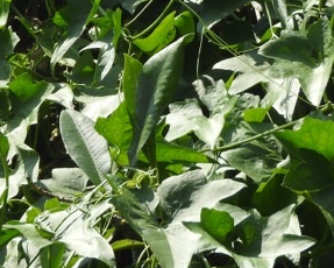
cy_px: -100
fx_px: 4540
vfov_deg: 3.4
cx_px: 72
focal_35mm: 459
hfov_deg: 4.2
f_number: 5.2
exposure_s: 1/400
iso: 100
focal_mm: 26.9
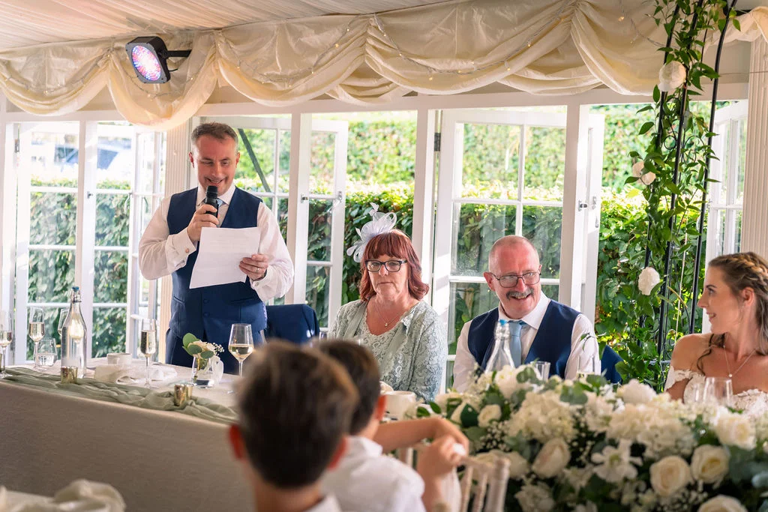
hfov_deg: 31.9
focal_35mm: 63
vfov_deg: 21.6
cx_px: 384
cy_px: 256
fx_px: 1344
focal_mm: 63
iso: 800
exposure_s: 1/200
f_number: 2.8
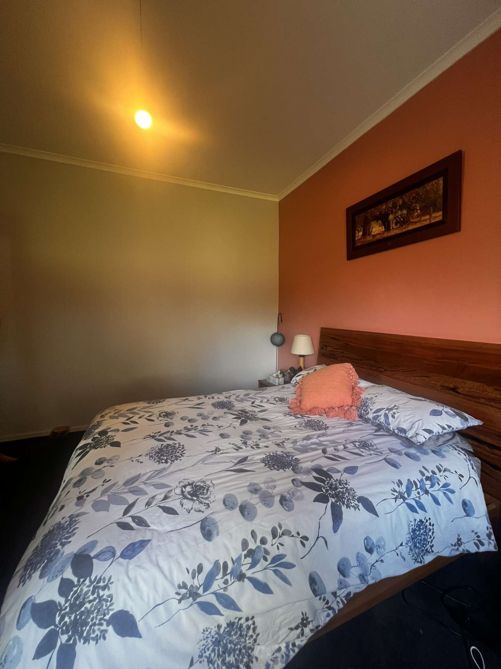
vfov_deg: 106.2
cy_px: 334
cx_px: 250
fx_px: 251
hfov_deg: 89.9
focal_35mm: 13
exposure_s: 1/70
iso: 250
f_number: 1.8
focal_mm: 1.57
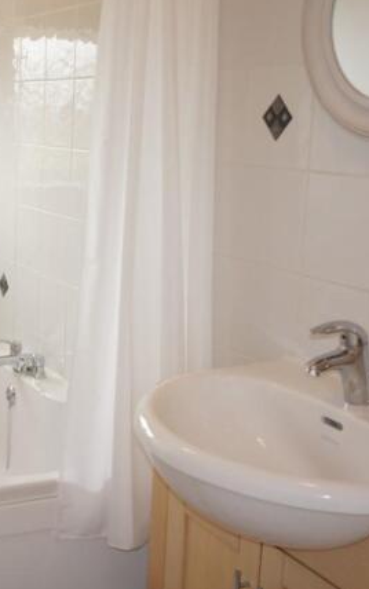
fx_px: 864
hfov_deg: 23.4
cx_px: 34
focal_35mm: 54
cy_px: 293
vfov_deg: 37.7
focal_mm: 23
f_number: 4
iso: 200
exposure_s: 1/60
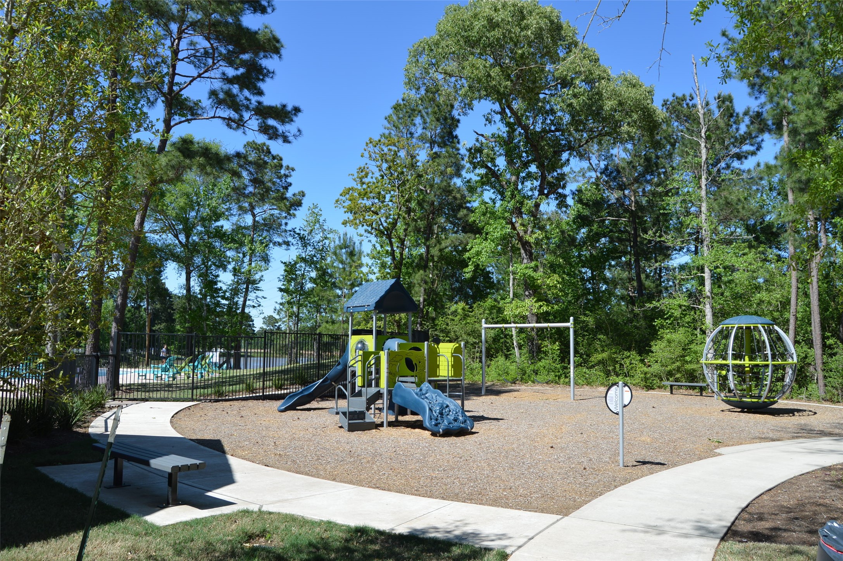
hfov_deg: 67.4
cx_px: 422
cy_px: 280
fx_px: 632
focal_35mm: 27
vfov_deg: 47.8
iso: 100
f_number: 7.1
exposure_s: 1/200
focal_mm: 18
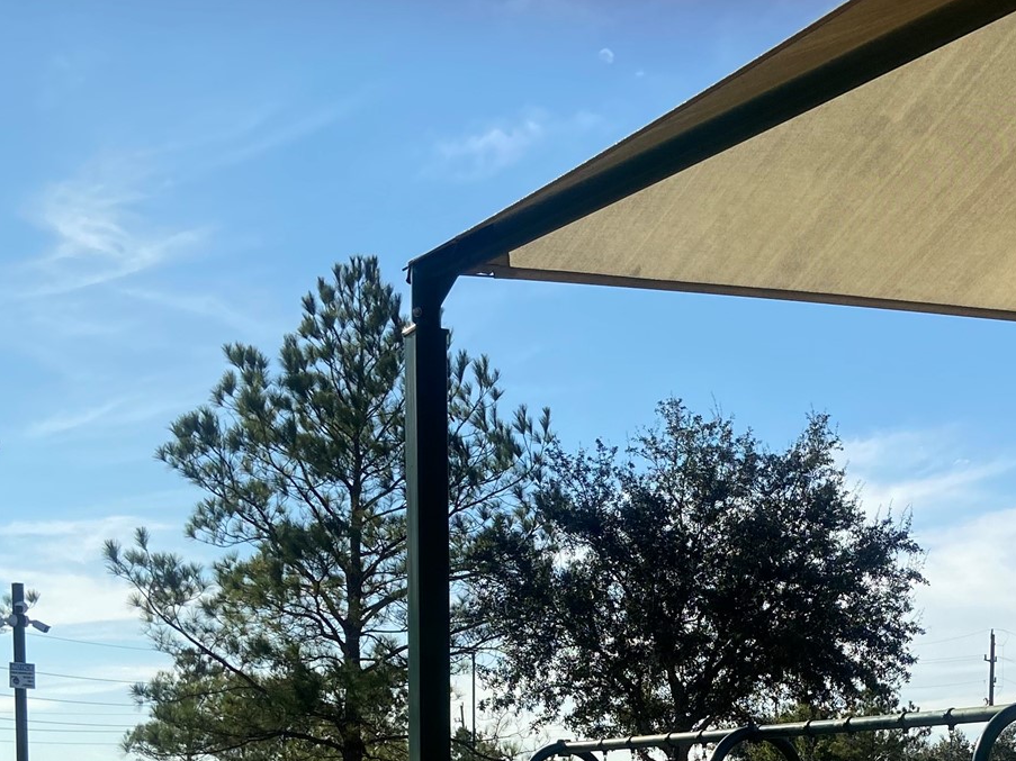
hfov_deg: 32.3
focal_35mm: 59
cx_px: 716
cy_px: 825
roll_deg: +0.0
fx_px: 1731
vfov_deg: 23.4
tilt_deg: -0.9
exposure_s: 1/3300
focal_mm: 4.25
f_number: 1.8
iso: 32
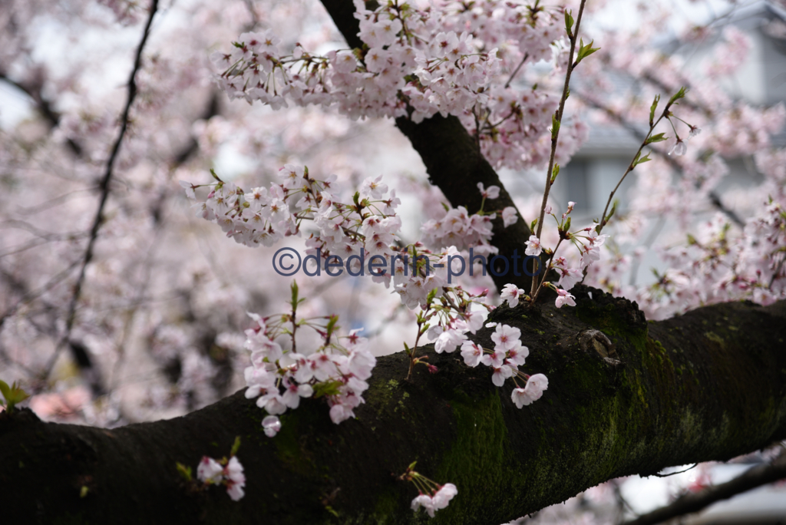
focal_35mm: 120
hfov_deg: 17.1
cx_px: 393
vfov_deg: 11.4
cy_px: 262
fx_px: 2621
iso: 100
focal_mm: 120
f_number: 4
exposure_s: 1/640
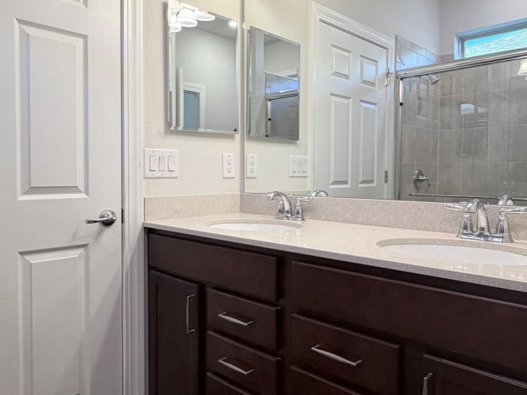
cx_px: 257
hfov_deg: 63.4
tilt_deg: -1.9
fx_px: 426
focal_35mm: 28
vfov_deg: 49.7
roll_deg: +0.1
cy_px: 185
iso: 250
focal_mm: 2.22
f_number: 2.2
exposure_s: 1/120
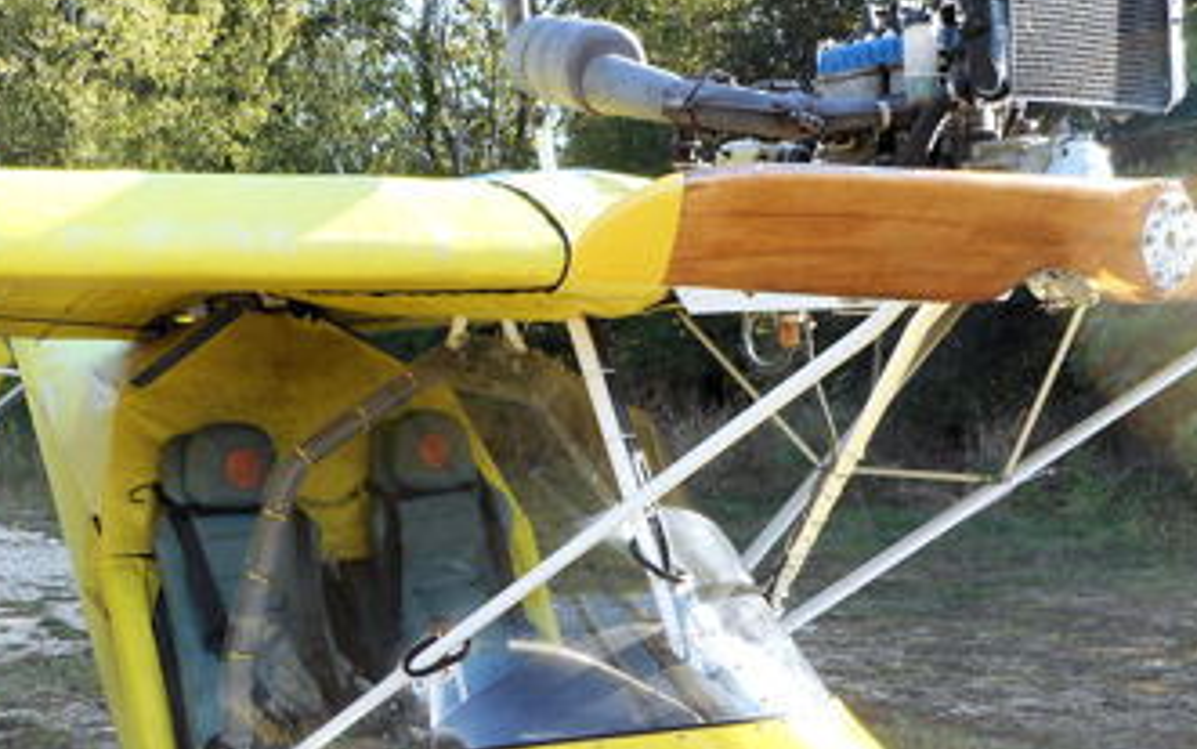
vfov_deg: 26.2
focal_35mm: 48
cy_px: 640
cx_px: 456
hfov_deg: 41.6
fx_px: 1566
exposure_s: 1/100
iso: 80
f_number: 3.7
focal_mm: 4.5
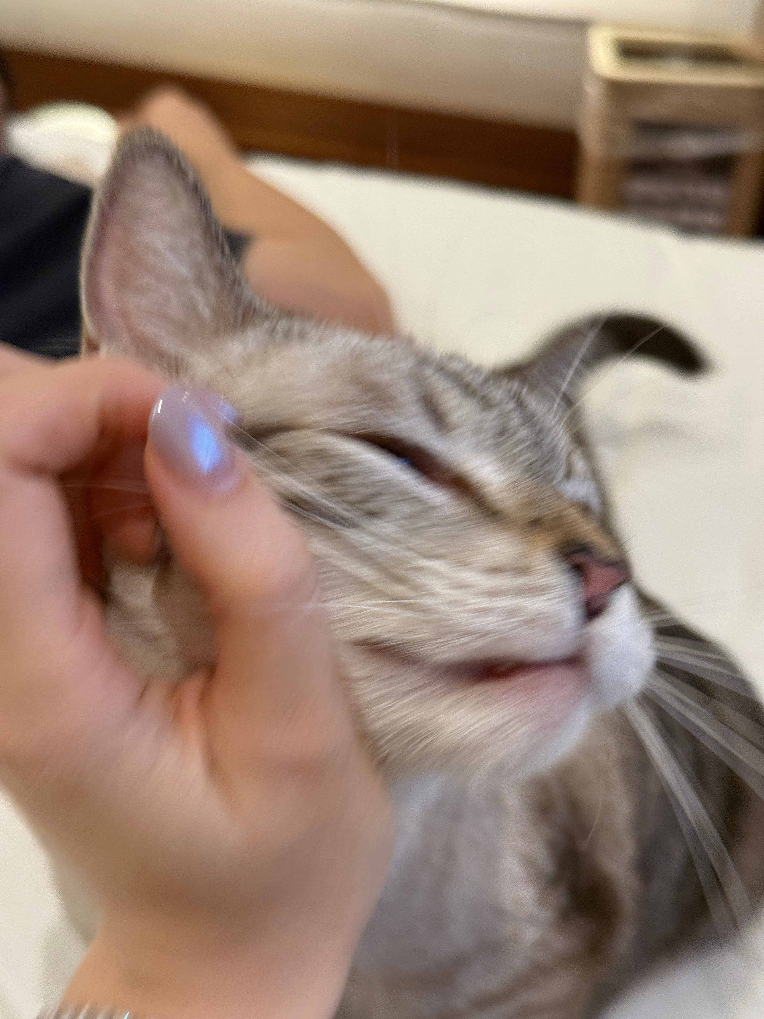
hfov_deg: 30.3
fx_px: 1413
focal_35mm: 48
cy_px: 510
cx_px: 382
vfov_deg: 39.7
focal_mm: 6.76
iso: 200
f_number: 1.78
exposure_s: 1/33
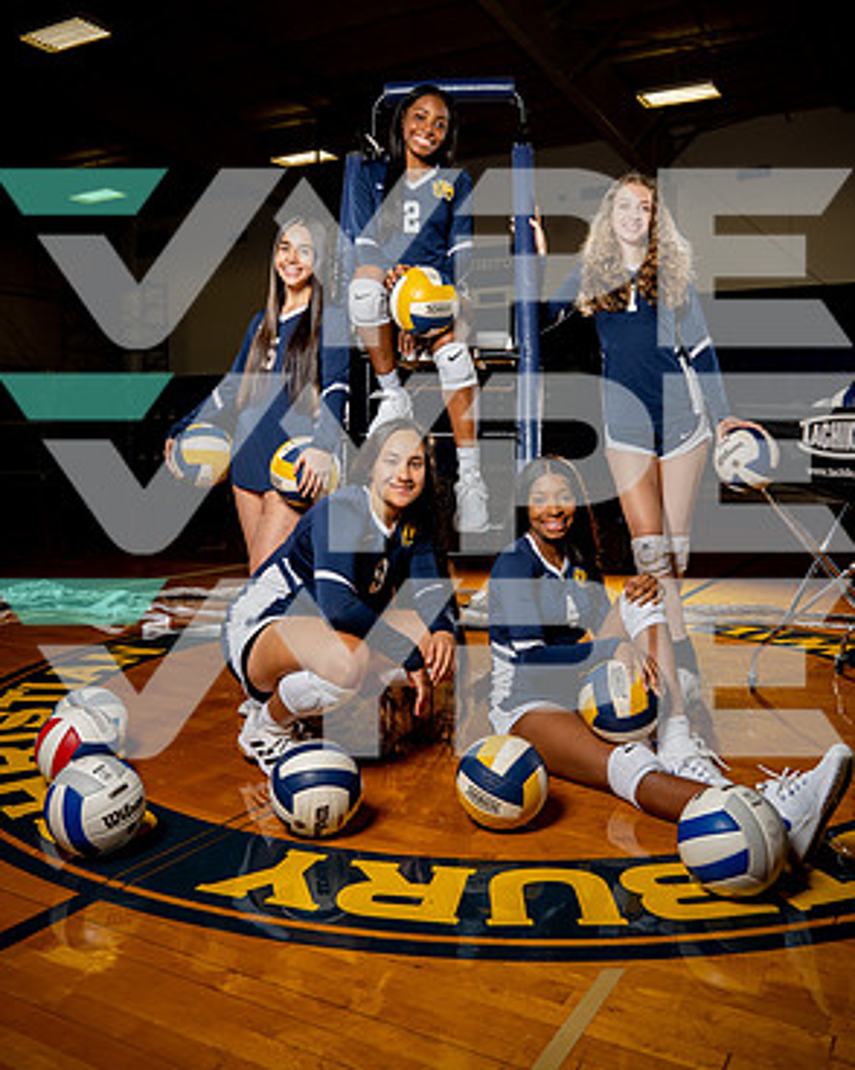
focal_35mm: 31
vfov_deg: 57.0
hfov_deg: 47.1
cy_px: 465
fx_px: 981
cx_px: 428
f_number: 8
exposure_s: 1/250
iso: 400
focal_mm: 27
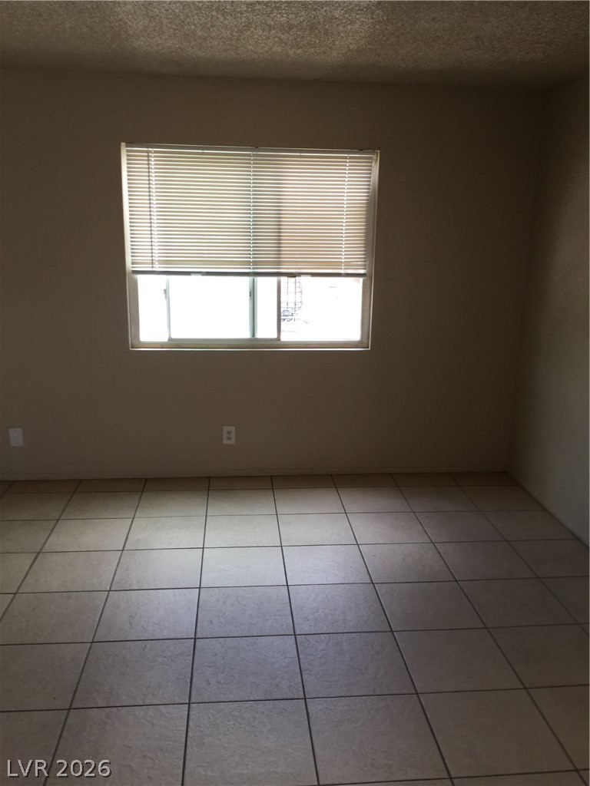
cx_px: 295
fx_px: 704
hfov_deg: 45.4
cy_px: 393
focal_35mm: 31
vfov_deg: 58.4
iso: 25
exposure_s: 1/60
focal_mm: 3.3
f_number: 2.4
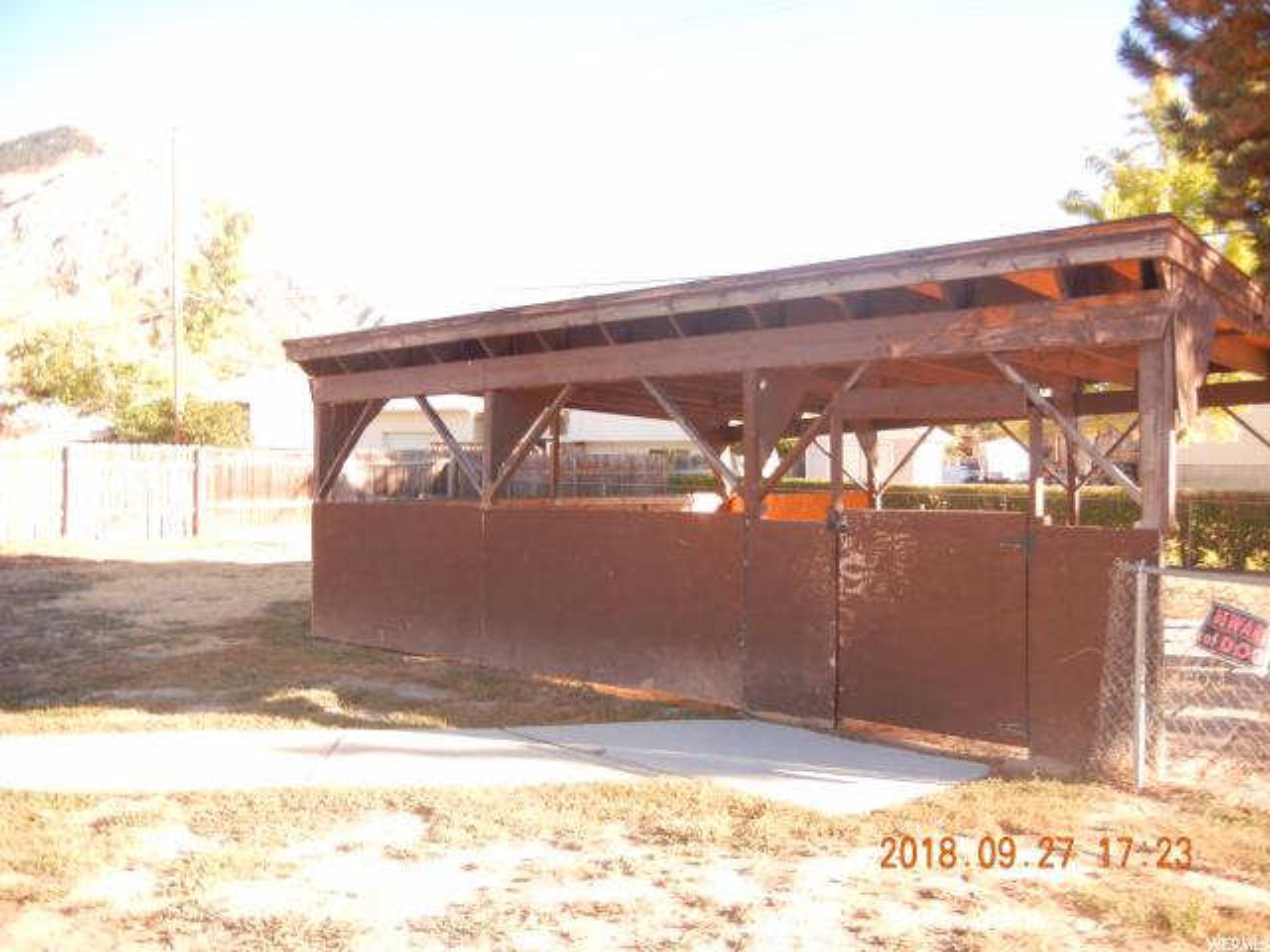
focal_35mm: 30
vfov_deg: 46.8
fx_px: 1101
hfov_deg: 60.0
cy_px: 476
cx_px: 635
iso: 160
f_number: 3.5
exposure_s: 1/174
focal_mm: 5.4
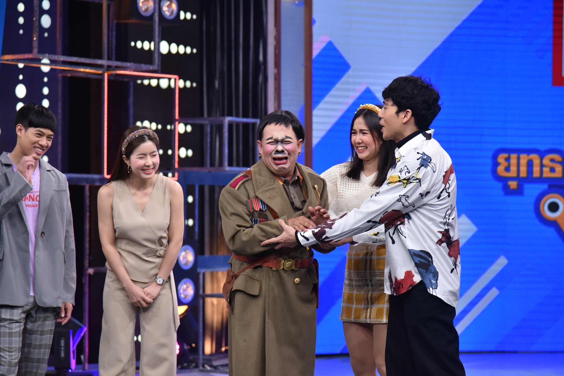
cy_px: 188
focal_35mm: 120
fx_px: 1880
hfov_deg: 17.1
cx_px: 282
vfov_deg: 11.4
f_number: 4.5
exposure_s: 1/200
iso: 1250
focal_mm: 120
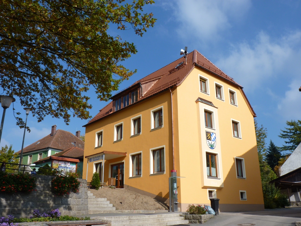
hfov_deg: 56.8
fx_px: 278
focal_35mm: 32
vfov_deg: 44.2
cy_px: 113
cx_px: 150
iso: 80
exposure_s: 1/400
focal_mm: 5.8
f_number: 5.6
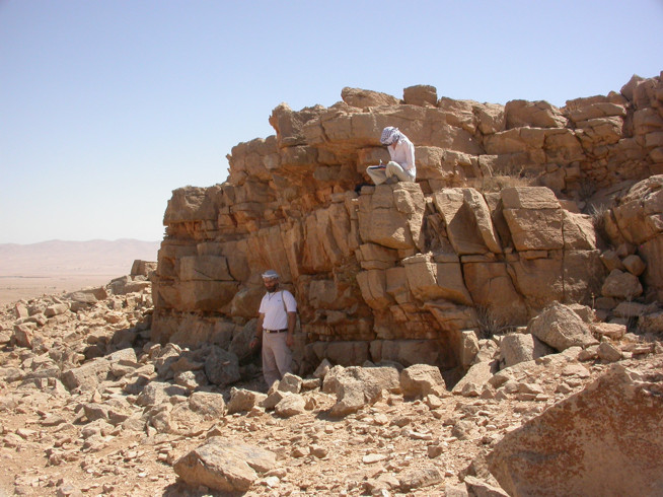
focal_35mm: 38
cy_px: 248
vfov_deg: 37.7
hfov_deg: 49.0
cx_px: 332
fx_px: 728
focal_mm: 7.85
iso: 100
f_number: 7.5
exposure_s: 1/307
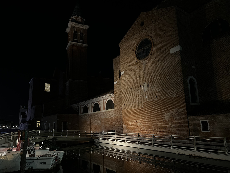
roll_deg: +1.5
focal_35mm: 26
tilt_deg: +11.6
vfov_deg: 53.1
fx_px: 173
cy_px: 86
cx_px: 115
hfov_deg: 67.3
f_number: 1.5
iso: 1000
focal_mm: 5.7
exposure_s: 1/25
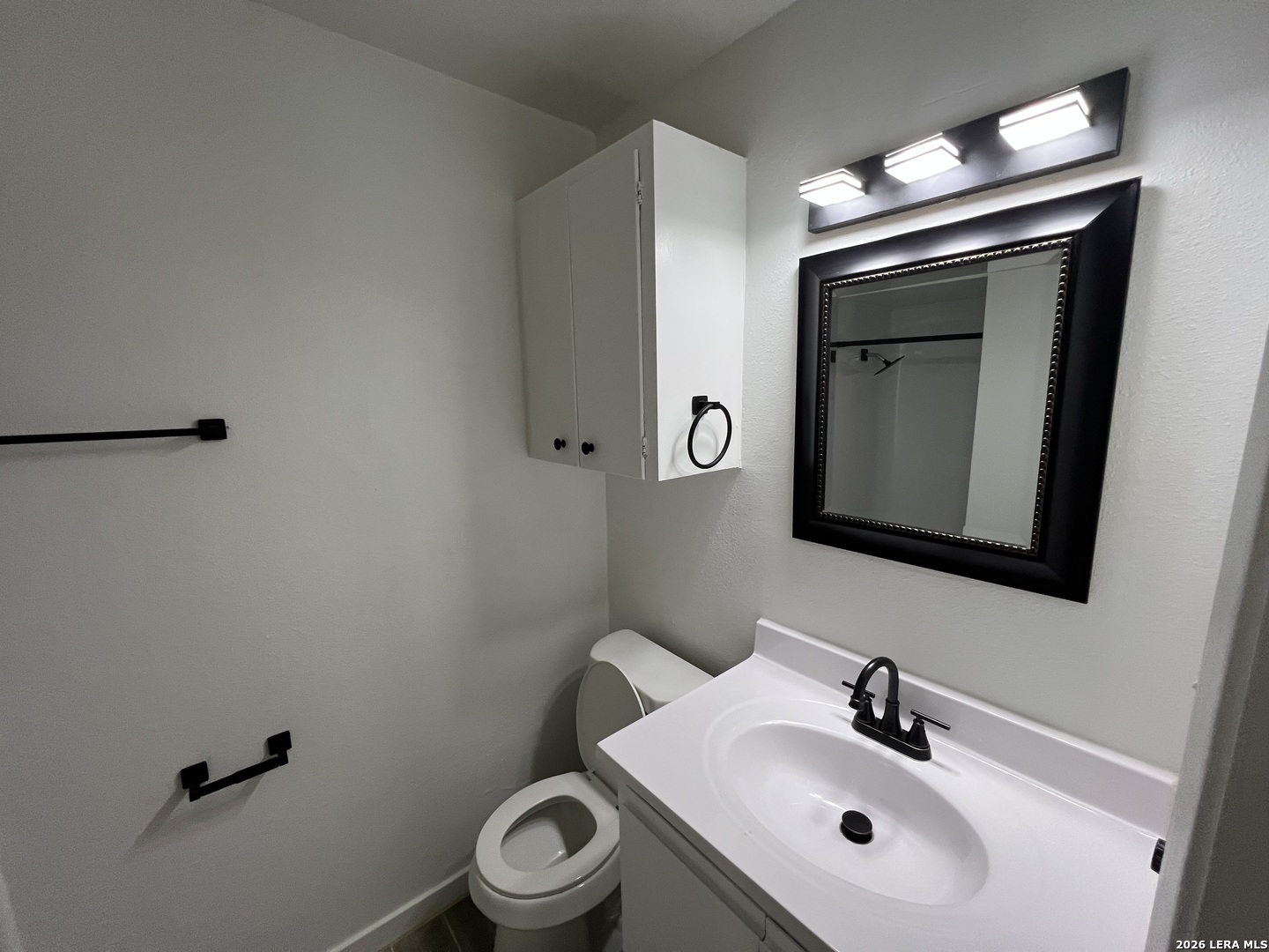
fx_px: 477
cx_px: 634
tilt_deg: -10.2
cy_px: 476
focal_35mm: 13
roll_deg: +1.0
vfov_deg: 89.9
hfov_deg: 106.2
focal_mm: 1.57
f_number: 1.8
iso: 160
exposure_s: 1/120
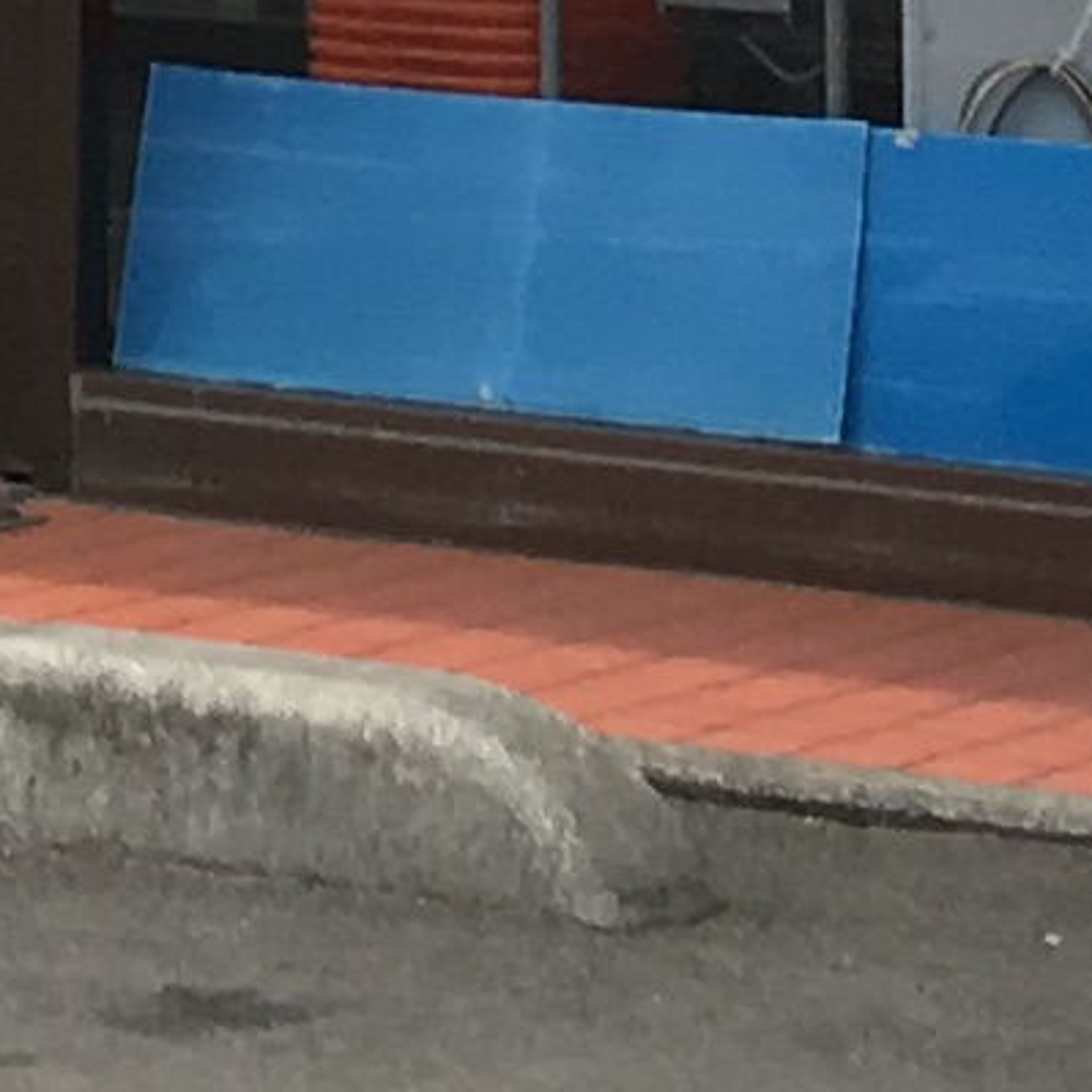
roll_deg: -2.2
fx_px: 9244
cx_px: -837
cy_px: -2148
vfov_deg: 6.2
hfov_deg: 6.6
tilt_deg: +11.1
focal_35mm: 259
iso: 25
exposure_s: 1/836
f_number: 2.2
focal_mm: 4.15
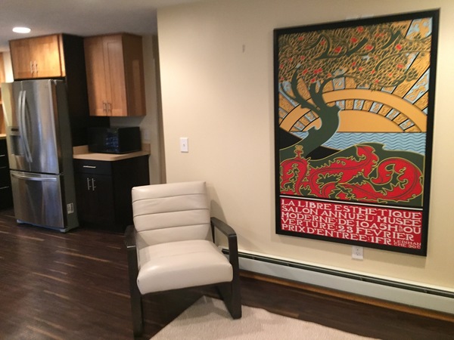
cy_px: 170
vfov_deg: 48.2
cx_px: 227
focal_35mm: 29
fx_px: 380
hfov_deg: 61.7
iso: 250
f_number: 2.2
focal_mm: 4.15
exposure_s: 1/24
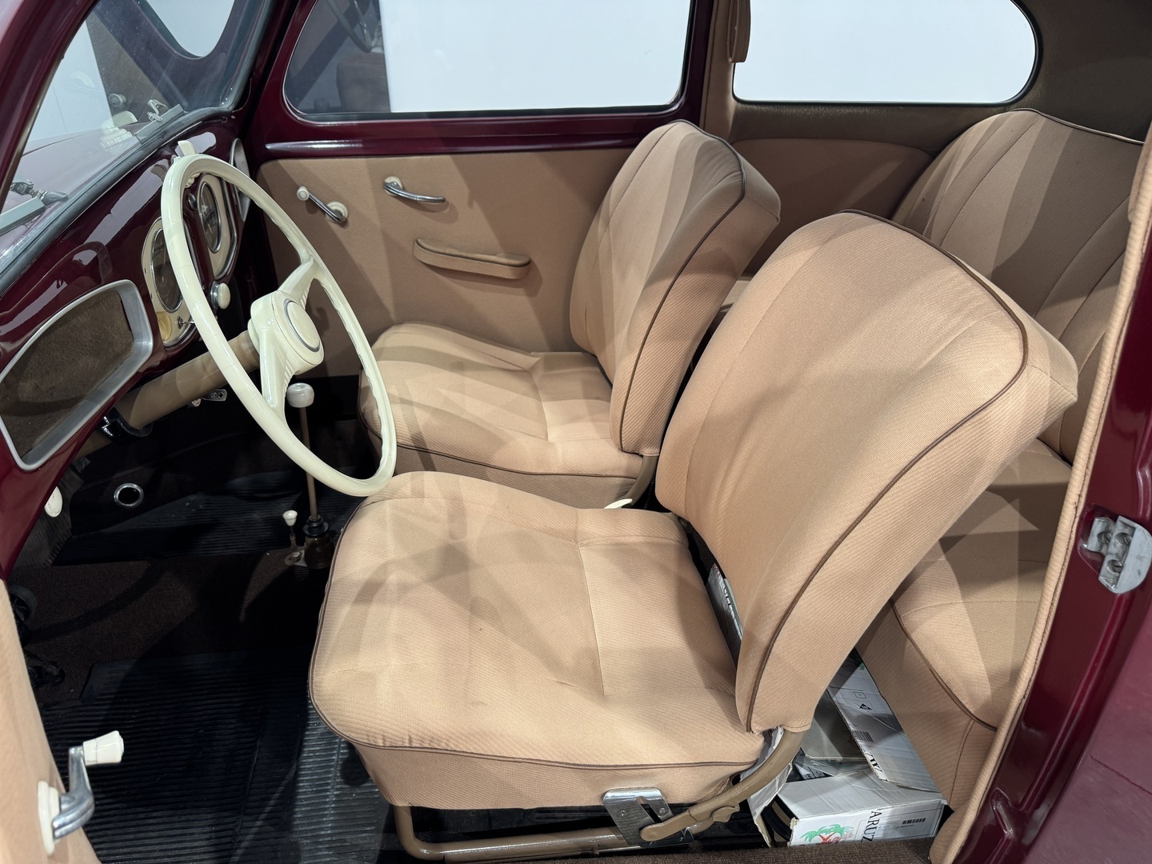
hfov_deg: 71.6
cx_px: 576
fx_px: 799
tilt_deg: -30.7
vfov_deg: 56.8
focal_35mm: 24
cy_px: 432
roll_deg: -0.1
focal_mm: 6.76
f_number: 1.78
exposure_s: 1/50
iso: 125
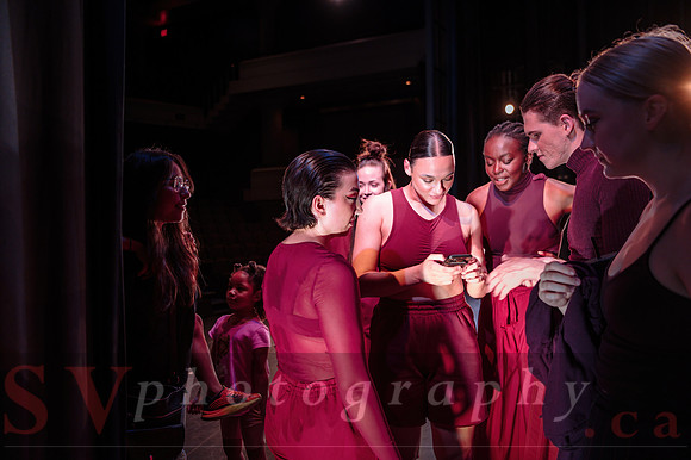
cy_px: 230
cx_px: 346
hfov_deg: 60.3
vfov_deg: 42.3
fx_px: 595
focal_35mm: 31
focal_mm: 31
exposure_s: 1/60
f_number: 2.8
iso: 2000
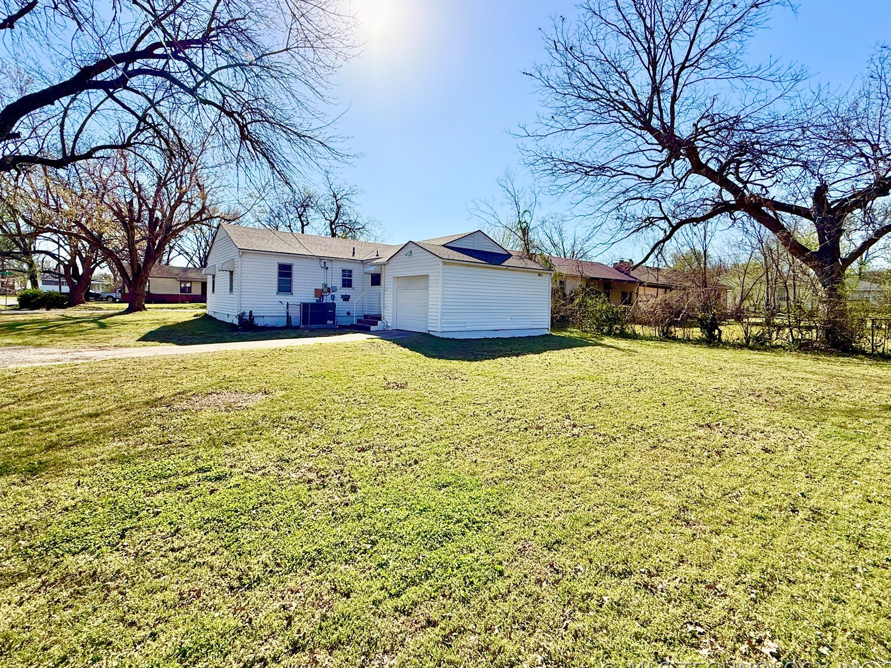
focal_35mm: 16
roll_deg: -1.5
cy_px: 306
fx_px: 412
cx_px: 433
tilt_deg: -0.3
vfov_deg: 78.0
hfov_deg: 94.5
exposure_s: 1/3289
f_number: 2.2
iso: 50
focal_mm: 2.22
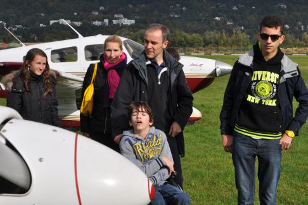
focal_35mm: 79
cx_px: 158
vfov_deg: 17.2
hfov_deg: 25.7
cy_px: 82
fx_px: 675
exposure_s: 1/500
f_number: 11
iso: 200
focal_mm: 40
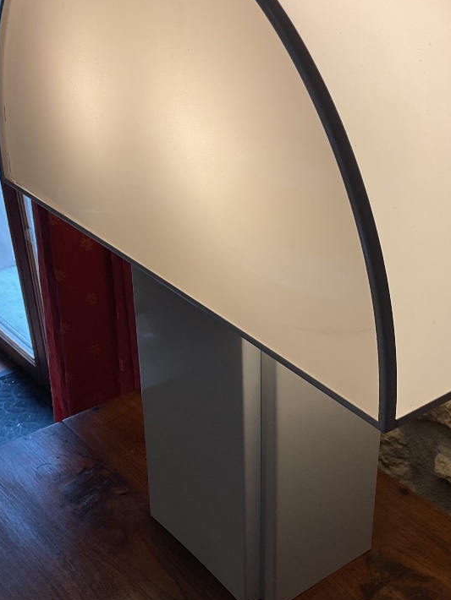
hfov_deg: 29.5
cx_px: 297
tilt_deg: -29.9
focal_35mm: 49
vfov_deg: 38.9
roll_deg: +0.5
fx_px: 851
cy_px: 326
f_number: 1.8
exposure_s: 1/100
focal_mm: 3
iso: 20
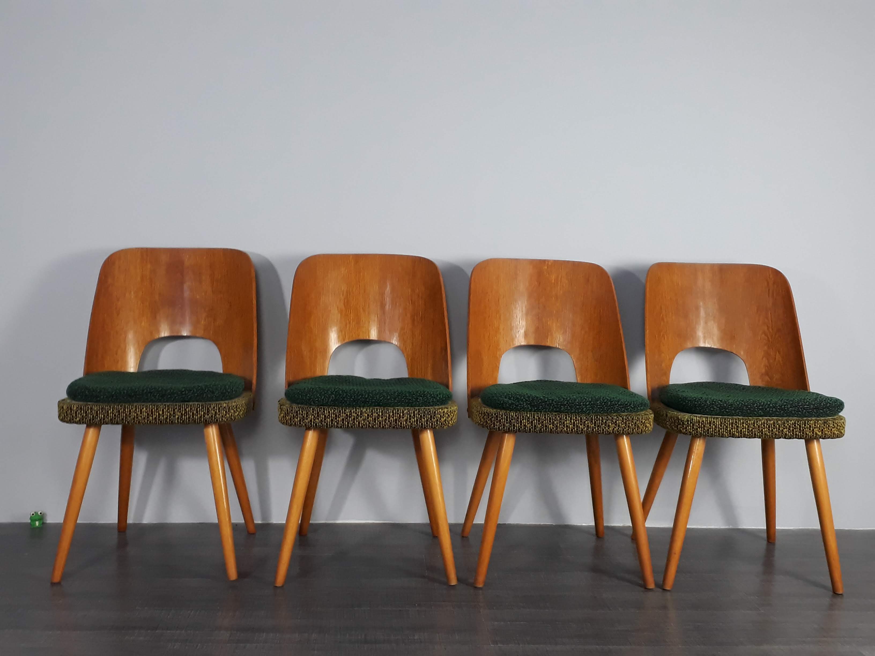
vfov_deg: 51.4
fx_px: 682
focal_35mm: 27
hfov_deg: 65.3
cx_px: 438
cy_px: 328
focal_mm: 3.6
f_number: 1.9
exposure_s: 1/33
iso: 125
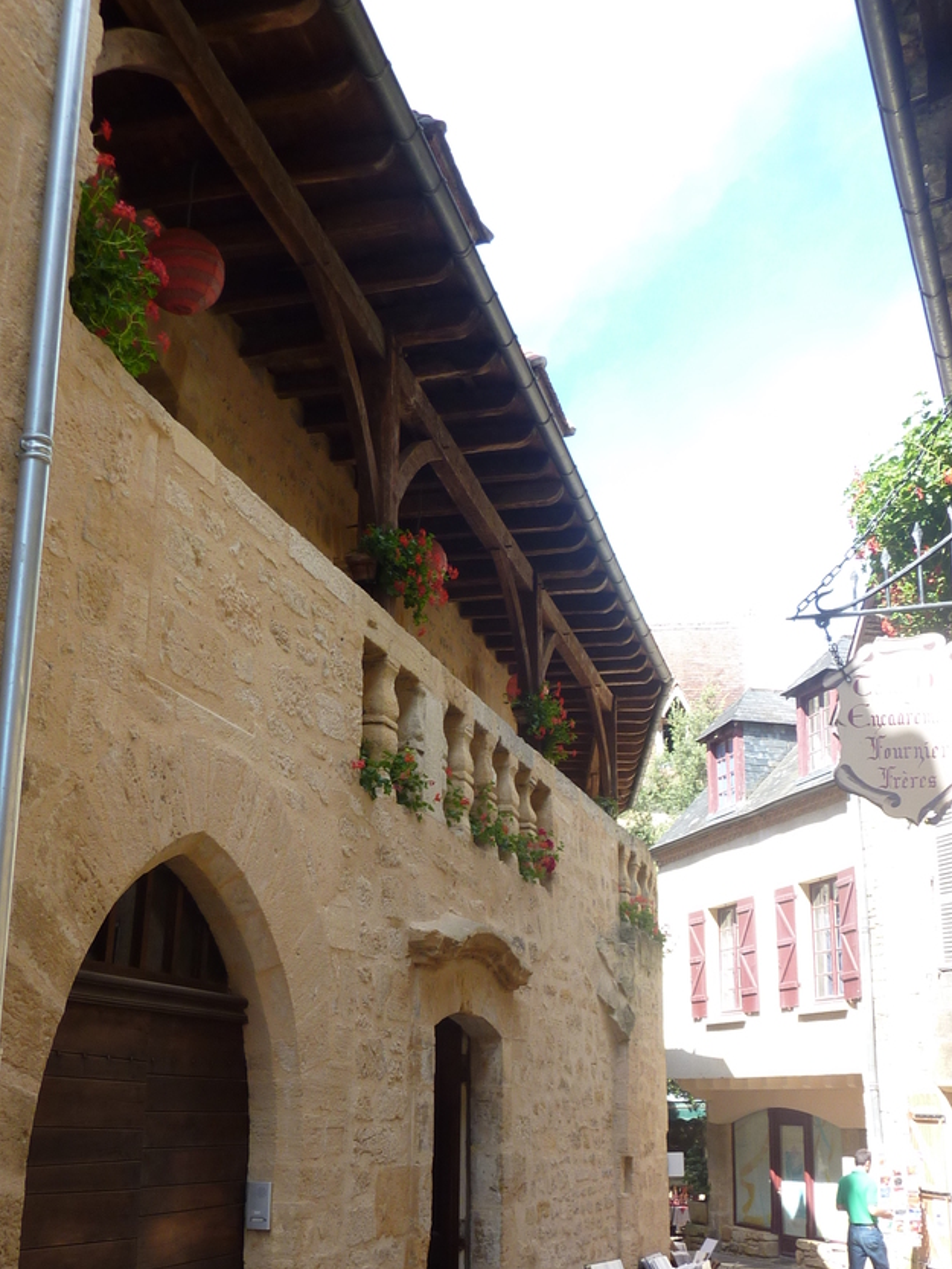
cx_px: 436
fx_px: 1320
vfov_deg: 50.6
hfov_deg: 39.6
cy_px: 820
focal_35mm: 36
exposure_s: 1/125
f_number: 4
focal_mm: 4.1
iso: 80
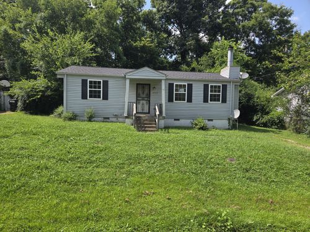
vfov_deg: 58.9
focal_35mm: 23
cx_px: 155
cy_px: 116
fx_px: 206
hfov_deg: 73.9
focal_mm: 5.4
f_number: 1.8
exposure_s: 1/1176
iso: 25
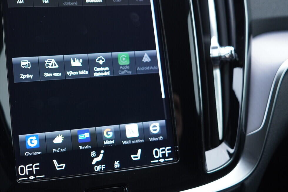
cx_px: 80
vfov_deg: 25.5
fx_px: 424
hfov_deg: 36.8
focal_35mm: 53
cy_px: 75
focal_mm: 24
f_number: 2.8
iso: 320
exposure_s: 1/40
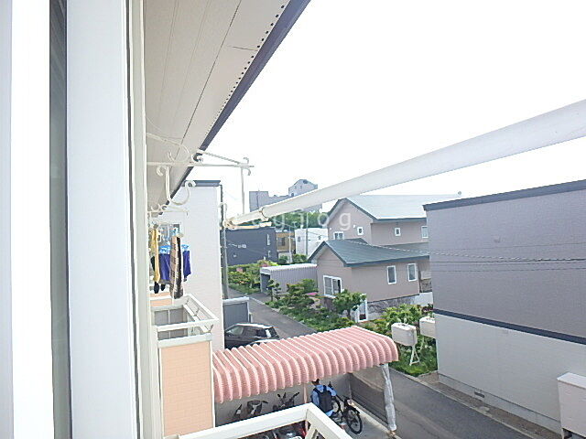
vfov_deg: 63.4
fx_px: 356
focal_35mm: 21
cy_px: 220
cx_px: 293
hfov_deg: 79.0
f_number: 3.5
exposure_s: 1/400
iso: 125
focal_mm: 3.7
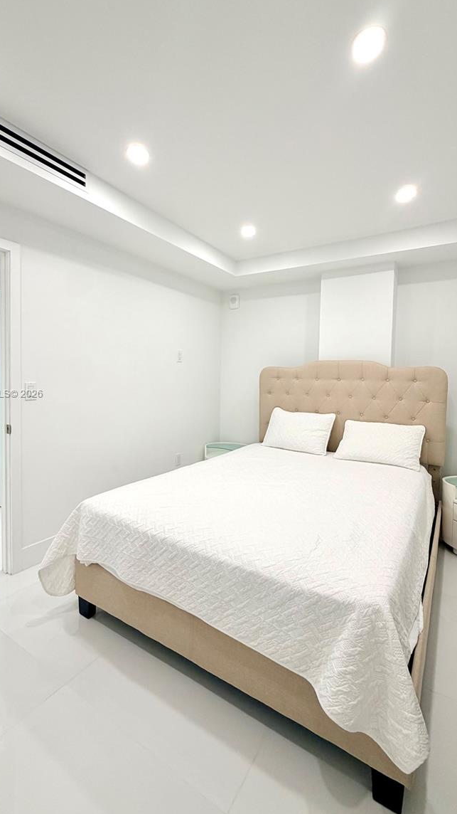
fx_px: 345
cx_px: 230
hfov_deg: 67.1
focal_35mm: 16
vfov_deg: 99.3
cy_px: 394
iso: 100
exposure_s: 1/120
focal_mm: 2.22
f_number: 2.2
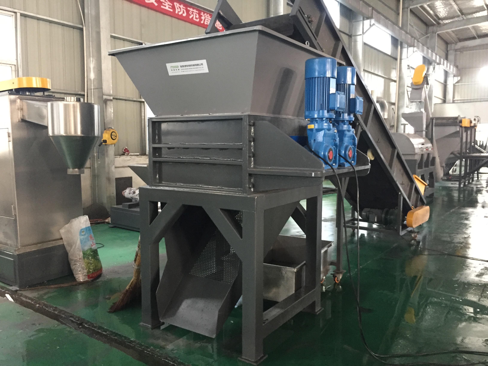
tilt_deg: -7.0
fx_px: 409
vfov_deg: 48.2
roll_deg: -0.4
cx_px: 244
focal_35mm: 29
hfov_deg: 61.7
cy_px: 183
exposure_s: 1/17
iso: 500
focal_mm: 4.15
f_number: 2.2
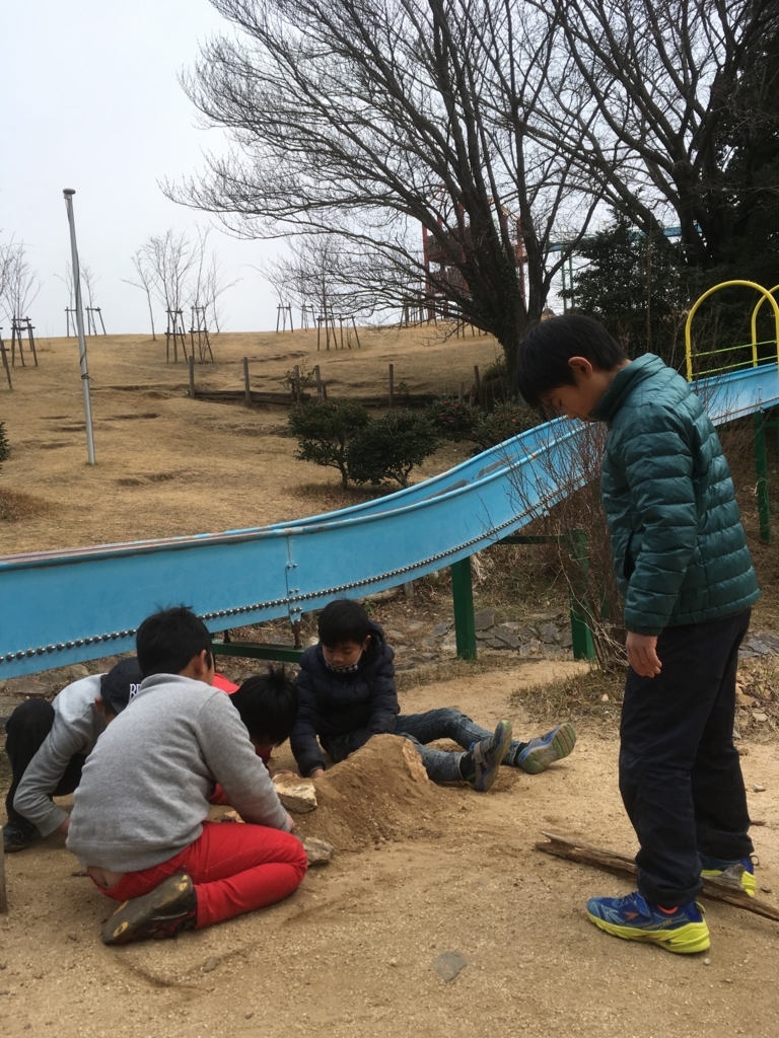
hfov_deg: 48.2
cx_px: 390
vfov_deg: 61.7
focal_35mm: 29
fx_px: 870
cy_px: 519
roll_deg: +4.5
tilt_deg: -0.6
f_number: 2.2
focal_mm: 4.15
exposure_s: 1/1202
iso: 25
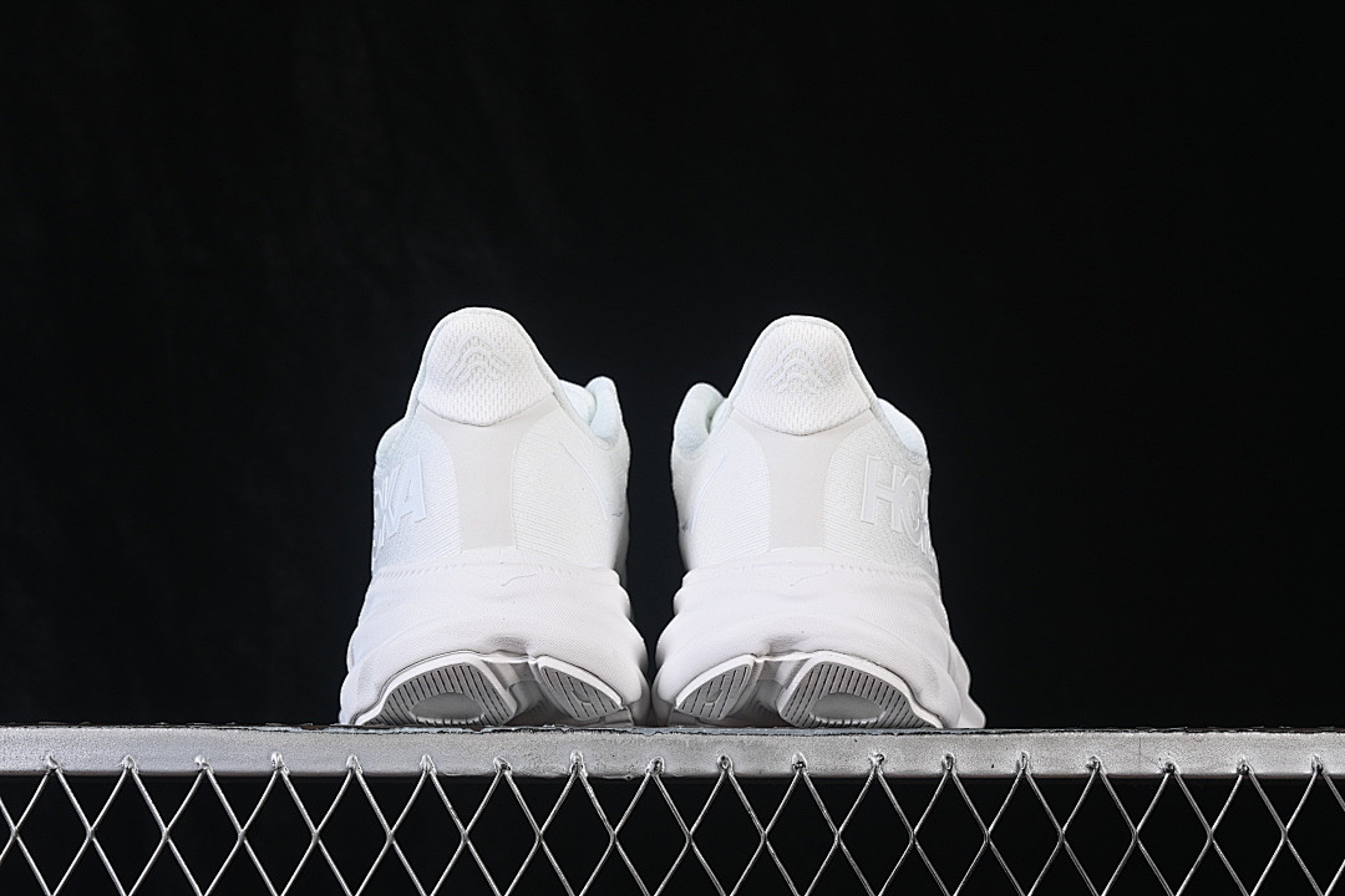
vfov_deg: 18.2
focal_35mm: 75
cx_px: 672
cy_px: 448
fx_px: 2802
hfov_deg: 27.0
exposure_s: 1/100
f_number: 8
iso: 160
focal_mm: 50
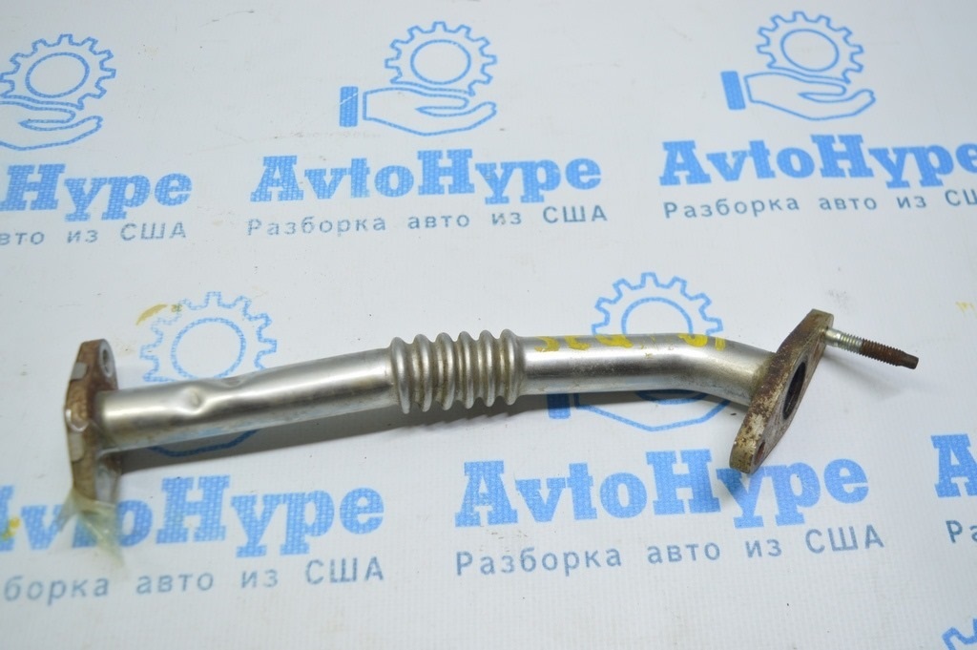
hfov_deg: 53.2
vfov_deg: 36.8
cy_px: 325
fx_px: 976
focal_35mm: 36
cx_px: 488
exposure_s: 1/60
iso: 400
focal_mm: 24
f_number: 4
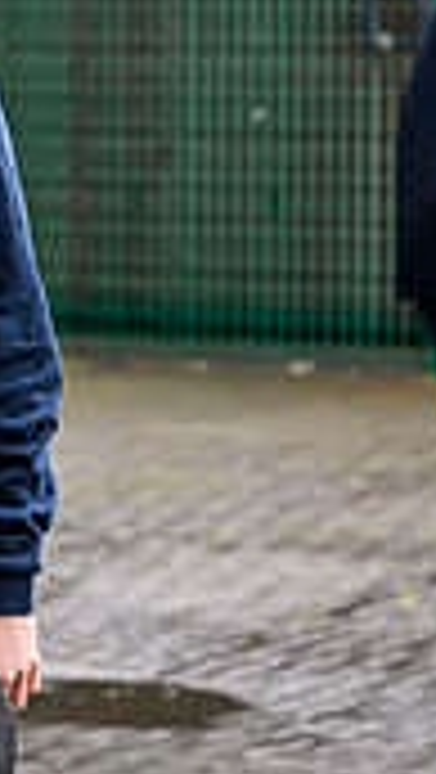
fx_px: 5067
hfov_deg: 4.8
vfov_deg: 8.7
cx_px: -611
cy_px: 281
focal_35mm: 247
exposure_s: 1/640
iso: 3200
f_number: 3.5
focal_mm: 70
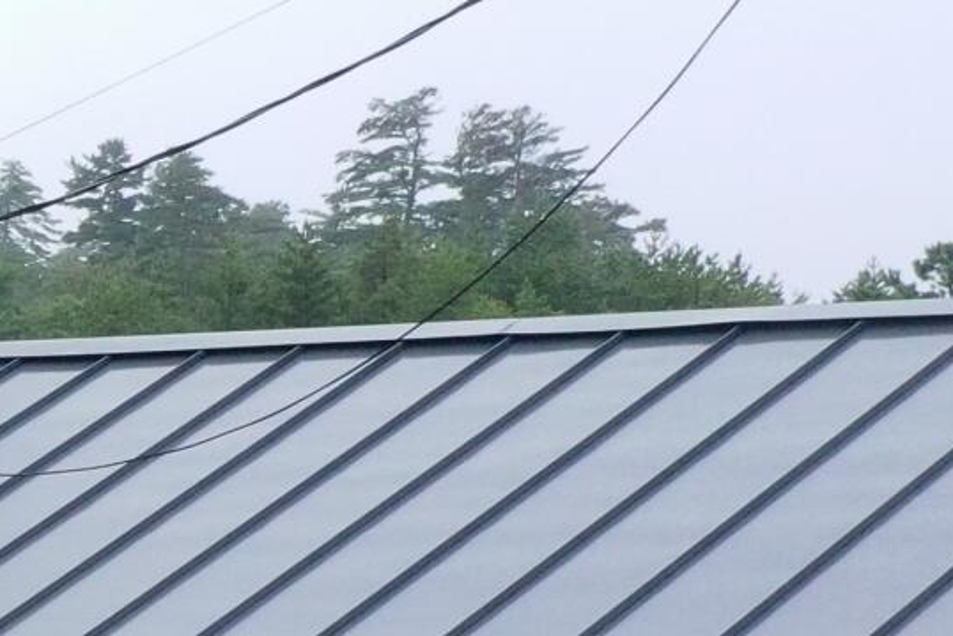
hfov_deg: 10.8
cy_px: 764
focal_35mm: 156
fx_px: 4131
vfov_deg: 8.7
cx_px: -1456
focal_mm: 10.26
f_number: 5.6
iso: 400
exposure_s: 1/100
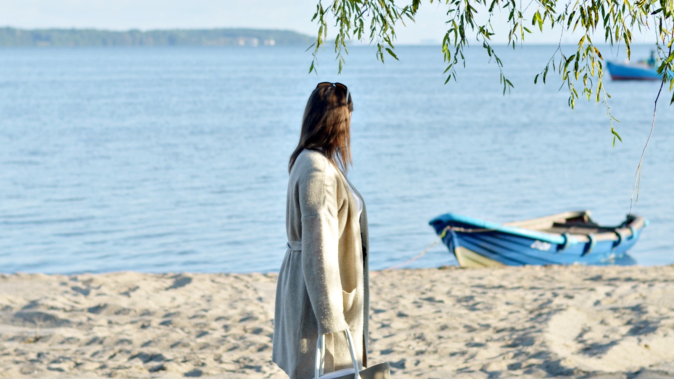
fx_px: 2395
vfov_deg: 9.0
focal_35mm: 134
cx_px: 327
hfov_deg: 16.0
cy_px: 126
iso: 100
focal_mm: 50
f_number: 2.8
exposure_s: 1/1000
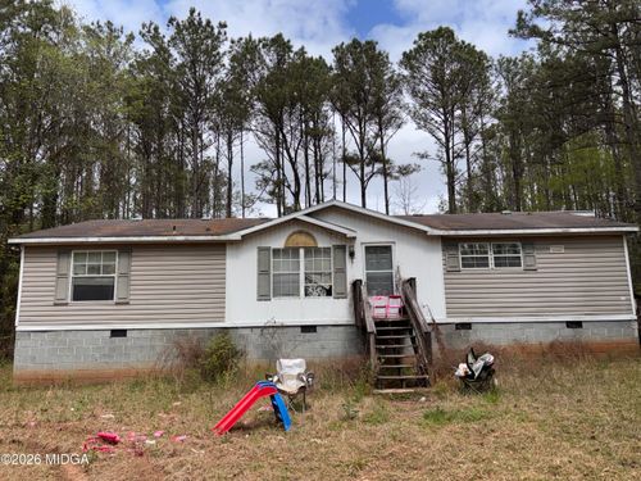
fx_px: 481
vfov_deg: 53.1
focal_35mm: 26
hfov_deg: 67.3
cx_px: 320
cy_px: 240
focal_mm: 5.96
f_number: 1.6
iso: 50
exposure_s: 1/2778
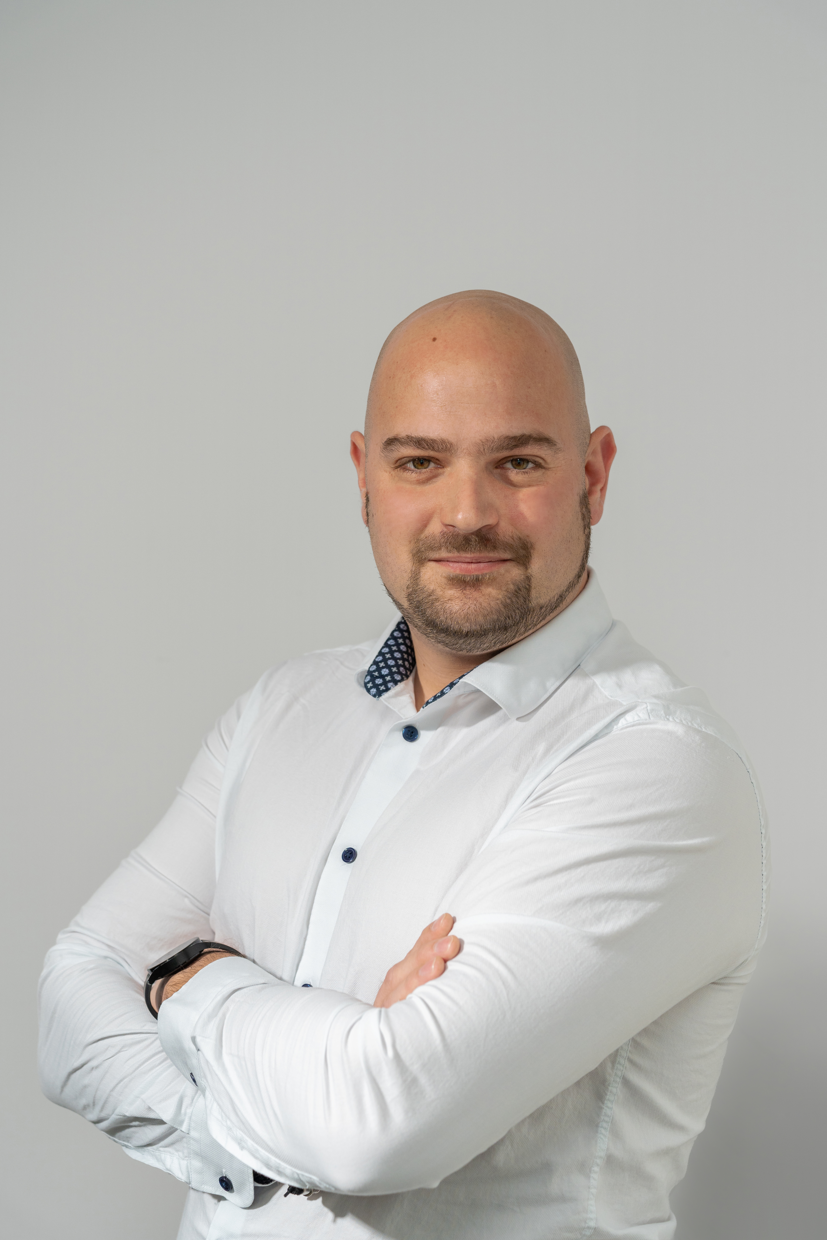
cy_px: 620
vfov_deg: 25.7
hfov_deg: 17.3
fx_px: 2722
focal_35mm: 79
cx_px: 414
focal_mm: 79
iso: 500
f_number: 4.5
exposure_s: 1/320
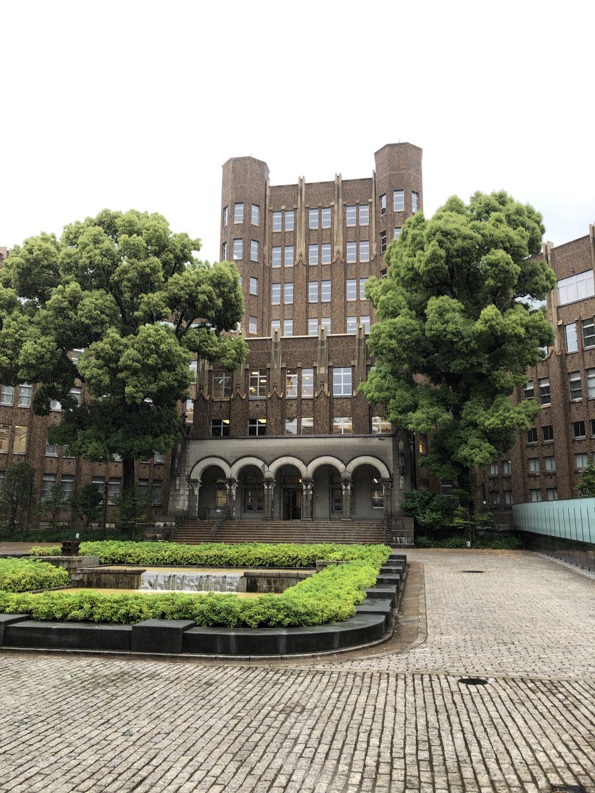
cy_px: 396
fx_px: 642
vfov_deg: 63.4
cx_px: 298
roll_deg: -1.8
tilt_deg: +12.8
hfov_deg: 49.7
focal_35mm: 28
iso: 20
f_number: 1.8
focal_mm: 3.99
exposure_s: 1/173
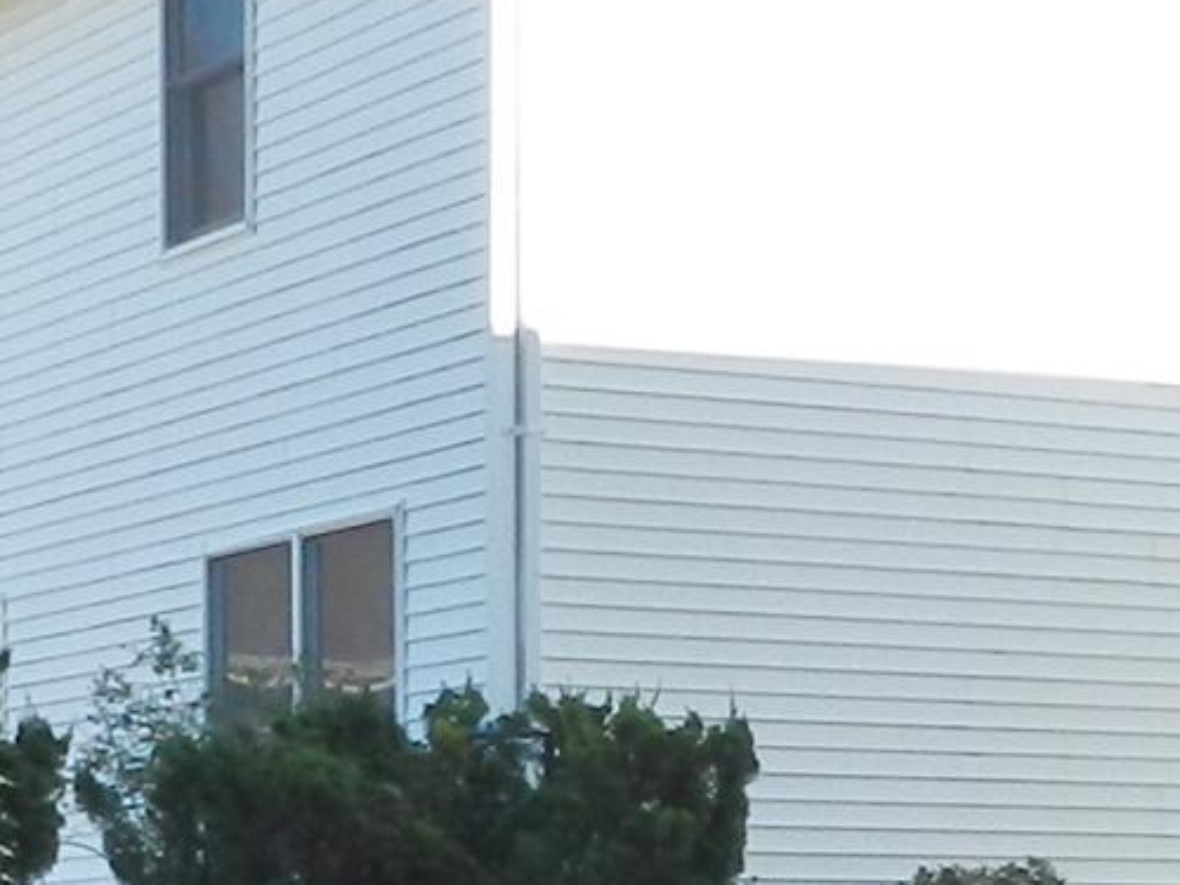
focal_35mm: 138
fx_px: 4704
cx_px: 739
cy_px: 887
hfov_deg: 14.3
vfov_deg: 10.7
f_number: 3.4
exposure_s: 1/400
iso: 160
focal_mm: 4
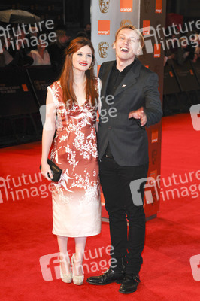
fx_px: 726
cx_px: 100
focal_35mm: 87
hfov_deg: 15.7
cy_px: 150
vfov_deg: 23.4
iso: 400
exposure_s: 1/160
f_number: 4.5
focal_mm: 58
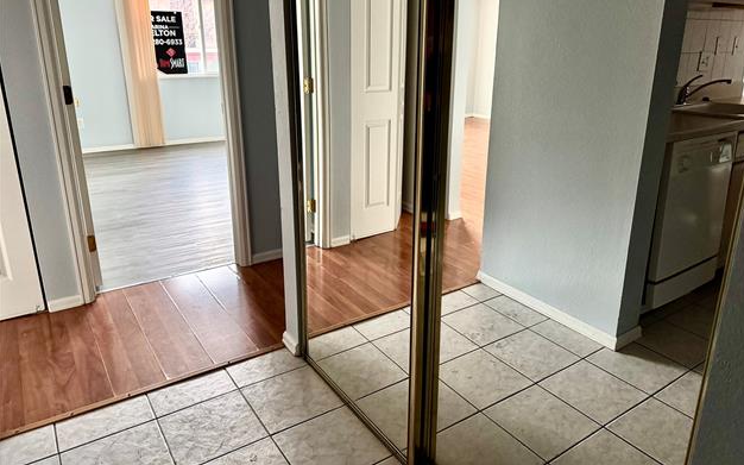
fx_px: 527
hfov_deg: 70.4
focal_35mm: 26
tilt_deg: -16.9
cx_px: 379
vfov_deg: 47.4
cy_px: 200
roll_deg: -0.9
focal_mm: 6.76
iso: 800
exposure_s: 1/49
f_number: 1.78
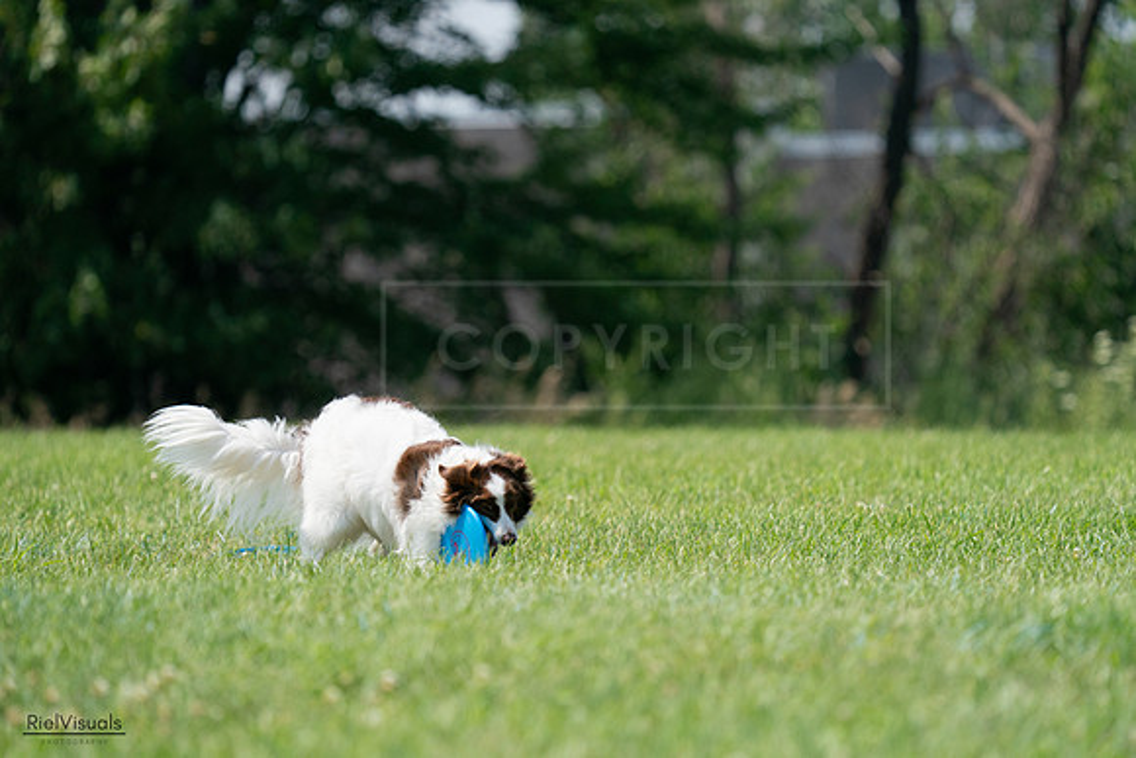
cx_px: 568
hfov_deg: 5.4
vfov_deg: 3.6
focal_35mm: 385
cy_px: 379
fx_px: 12151
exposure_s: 1/4000
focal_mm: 385
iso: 800
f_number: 6.3
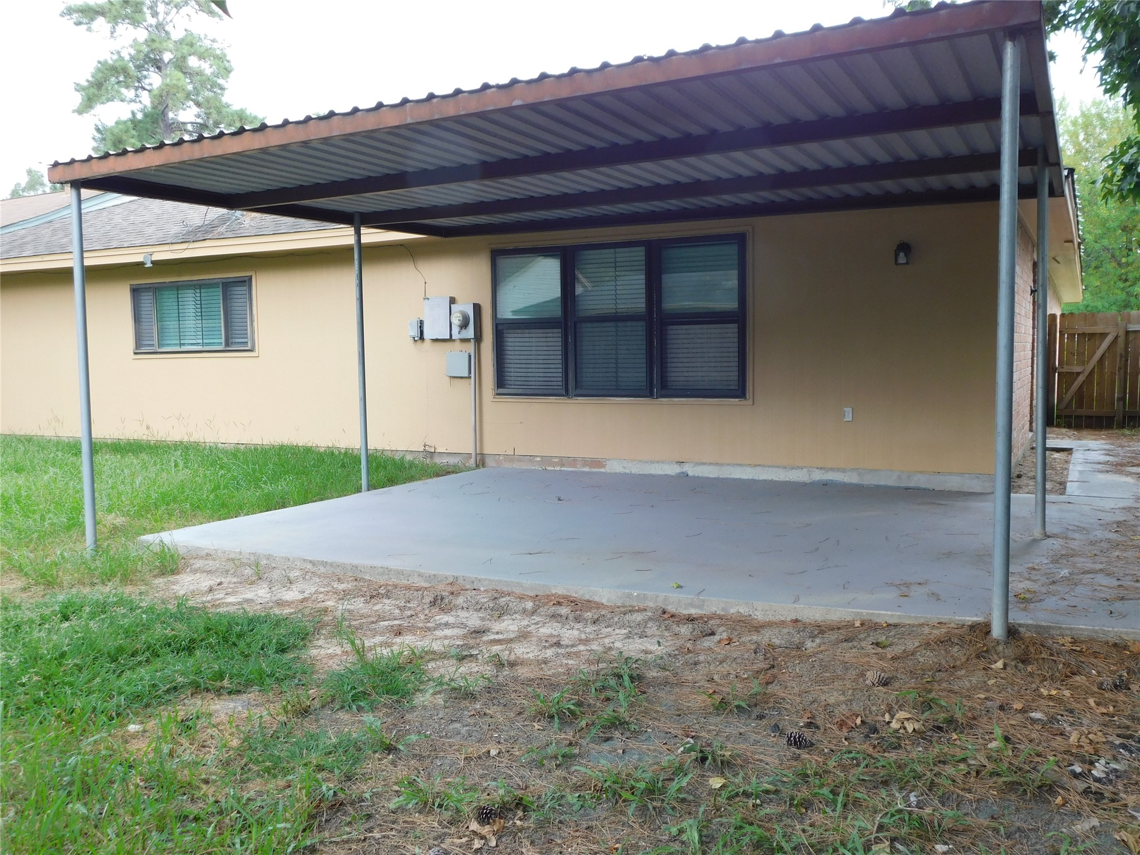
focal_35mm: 30
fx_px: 988
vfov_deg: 46.8
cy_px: 428
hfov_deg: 60.0
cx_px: 570
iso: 125
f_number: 3.2
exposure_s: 1/80
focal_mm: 5.3
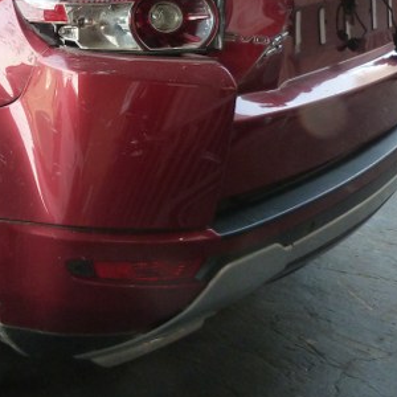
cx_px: 9
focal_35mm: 59
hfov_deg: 27.6
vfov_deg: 28.3
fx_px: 766
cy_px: 61
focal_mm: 4.5
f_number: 2.8
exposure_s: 1/60
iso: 250
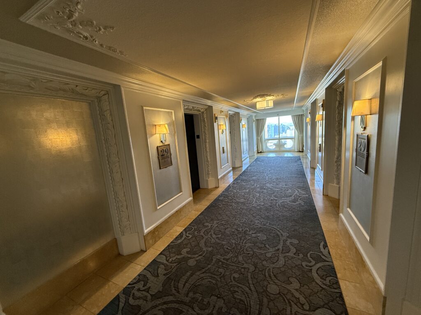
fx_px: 170
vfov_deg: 85.7
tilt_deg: -8.9
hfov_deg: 102.1
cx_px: 210
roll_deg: +4.6
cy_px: 158
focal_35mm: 14
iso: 320
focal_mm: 2.22
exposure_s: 1/60
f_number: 2.2
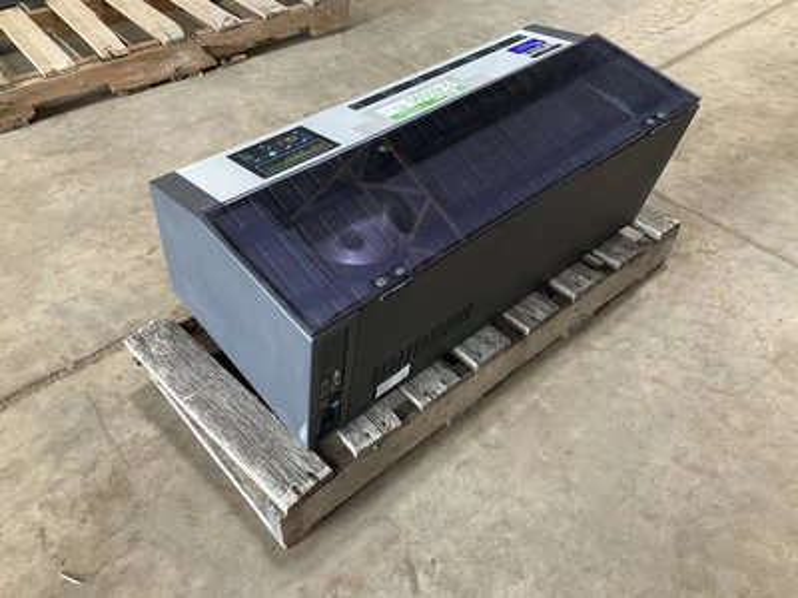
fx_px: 669
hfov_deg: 61.7
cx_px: 399
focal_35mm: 29
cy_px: 299
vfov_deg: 48.2
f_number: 1.8
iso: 125
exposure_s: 1/60
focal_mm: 3
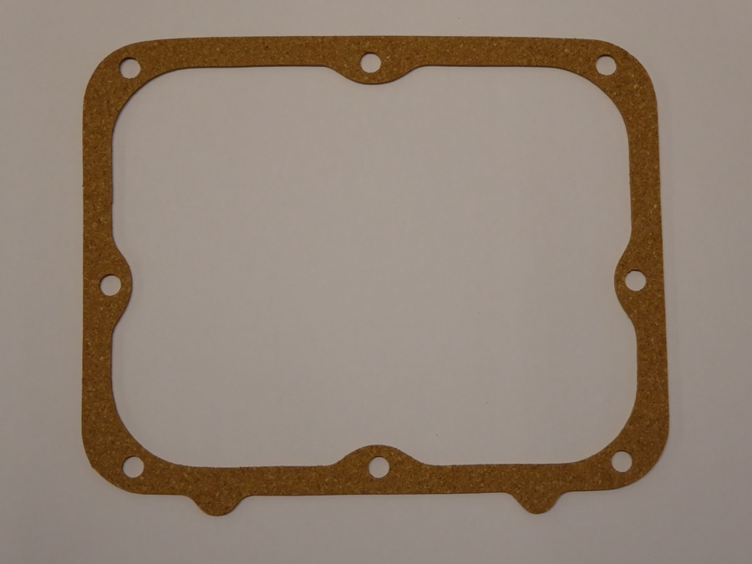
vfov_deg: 24.4
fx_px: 1303
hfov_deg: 32.2
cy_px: 282
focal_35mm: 60
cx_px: 376
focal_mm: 10.3
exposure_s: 1/60
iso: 250
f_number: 4.2
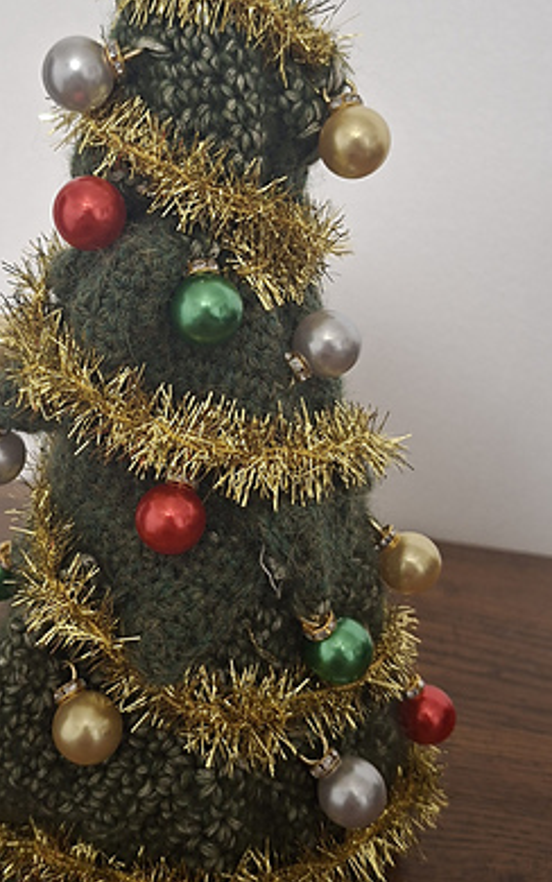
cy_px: 398
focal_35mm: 40
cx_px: 178
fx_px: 962
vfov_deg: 49.2
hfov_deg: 31.7
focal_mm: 5.54
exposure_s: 1/30
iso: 250
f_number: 1.8
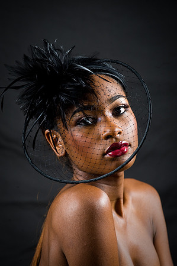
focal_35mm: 200
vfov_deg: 10.3
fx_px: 1478
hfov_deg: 6.9
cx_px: 88
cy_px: 133
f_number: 5.6
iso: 320
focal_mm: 200
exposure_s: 1/125
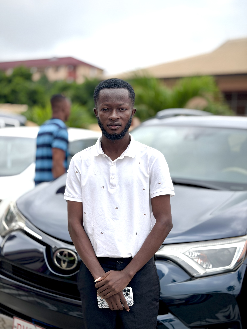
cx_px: 124
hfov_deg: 30.3
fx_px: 457
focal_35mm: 48
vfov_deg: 39.7
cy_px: 164
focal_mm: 6.76
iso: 100
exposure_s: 1/2976
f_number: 1.78
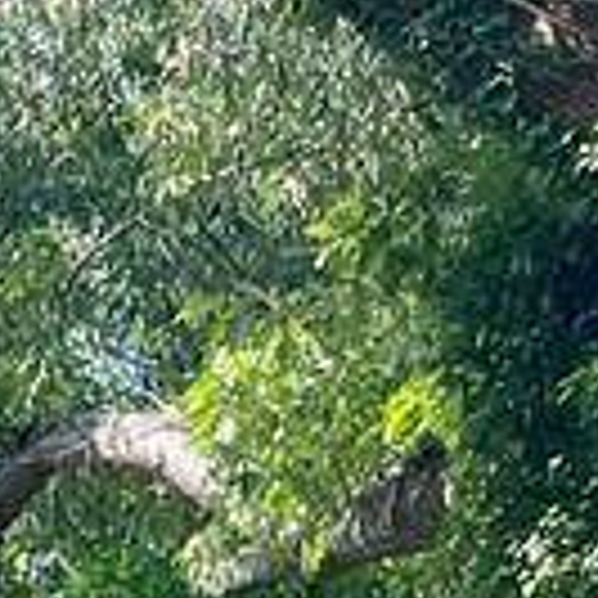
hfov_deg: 8.6
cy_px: 1677
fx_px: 3459
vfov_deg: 8.5
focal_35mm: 177
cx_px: -1034
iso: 50
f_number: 1.6
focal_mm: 5.1
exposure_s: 1/558
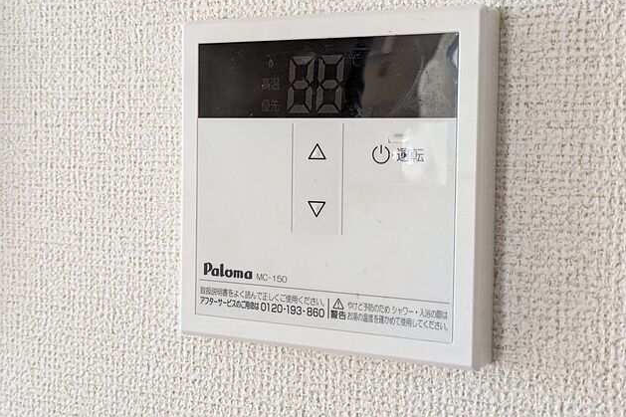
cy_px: 187
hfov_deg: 36.9
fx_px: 939
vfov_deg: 25.0
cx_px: 317
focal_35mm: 54
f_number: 1.89
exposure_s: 1/120
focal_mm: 5.43
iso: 519
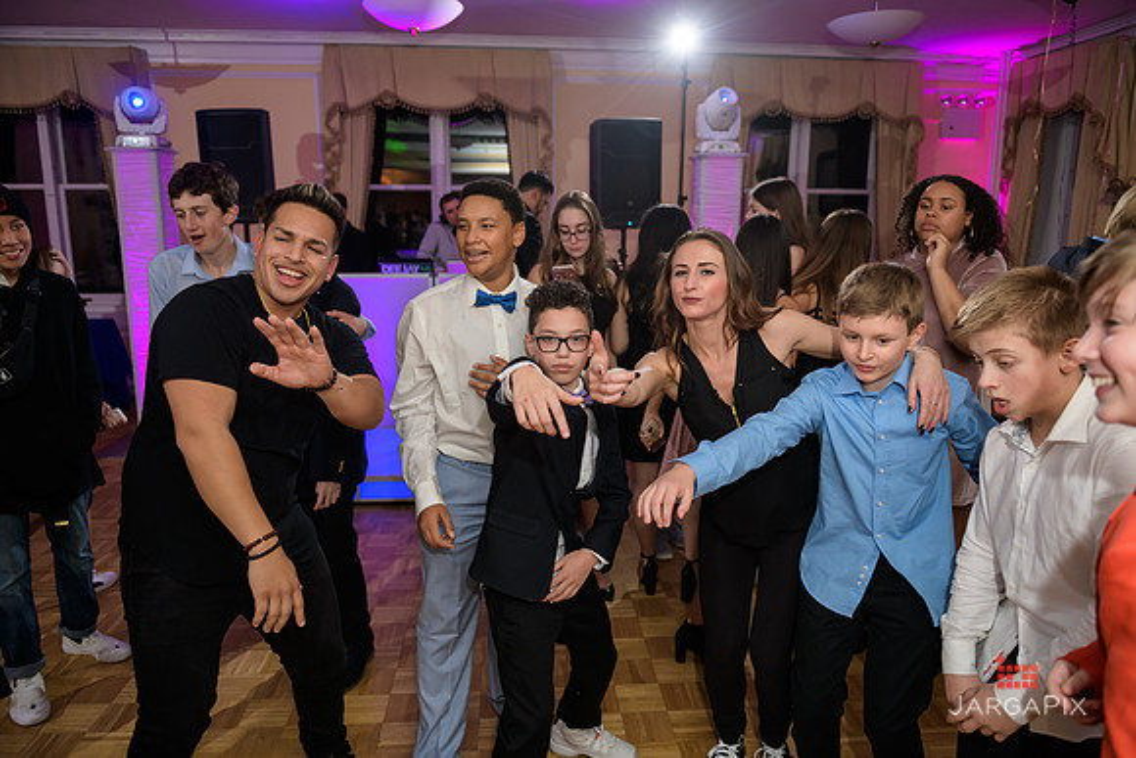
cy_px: 379
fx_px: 757
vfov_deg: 53.2
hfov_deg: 73.7
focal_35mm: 24
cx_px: 568
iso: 800
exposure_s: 1/125
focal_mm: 24
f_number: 3.2
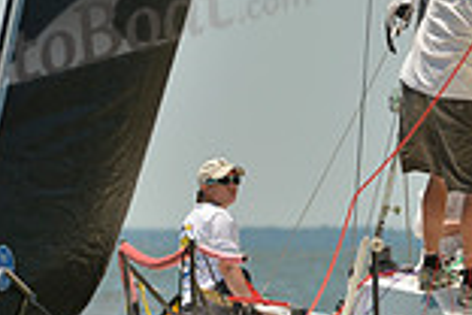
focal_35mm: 745
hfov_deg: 2.8
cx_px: -269
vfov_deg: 1.8
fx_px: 9767
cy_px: 238
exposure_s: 1/1600
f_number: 5.6
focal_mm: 200
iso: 200
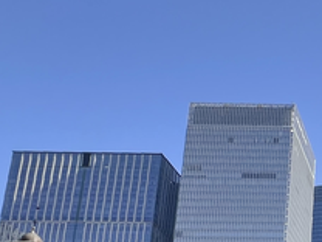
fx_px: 465
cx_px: 441
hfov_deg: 29.1
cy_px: 298
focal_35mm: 50
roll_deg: +0.2
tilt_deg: +13.8
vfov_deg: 25.7
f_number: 1.8
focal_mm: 1.57
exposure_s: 1/595
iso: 32
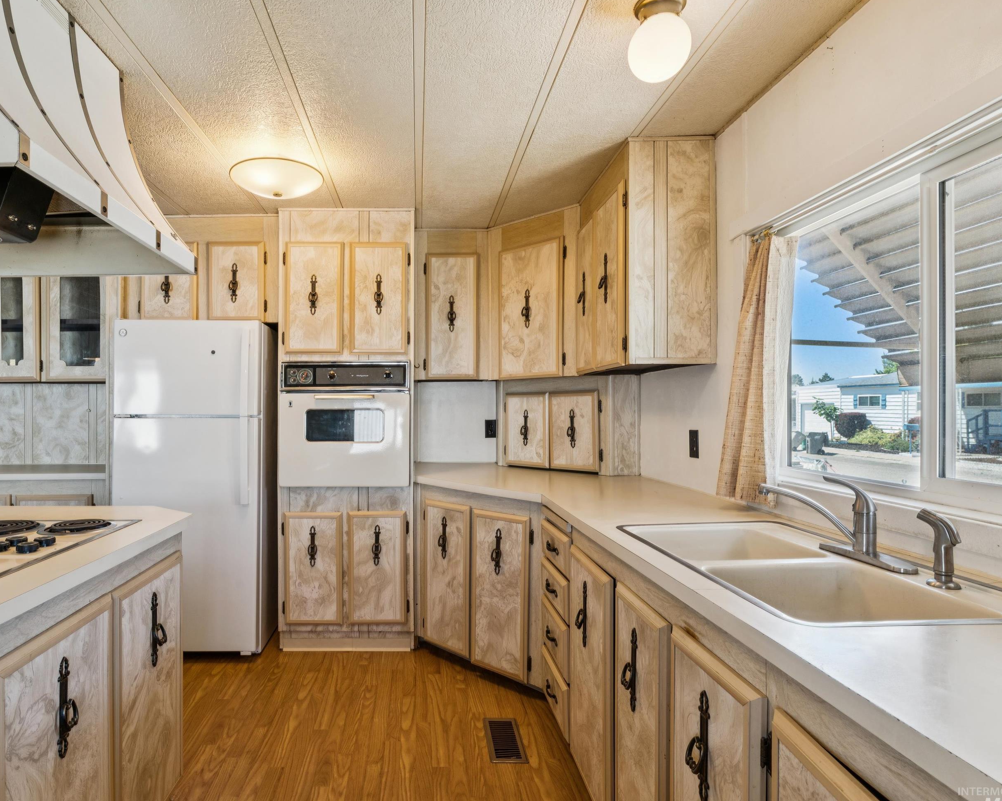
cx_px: 419
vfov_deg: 70.8
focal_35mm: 19
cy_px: 412
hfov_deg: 82.6
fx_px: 563
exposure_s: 1/13
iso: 400
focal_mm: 16
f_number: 13
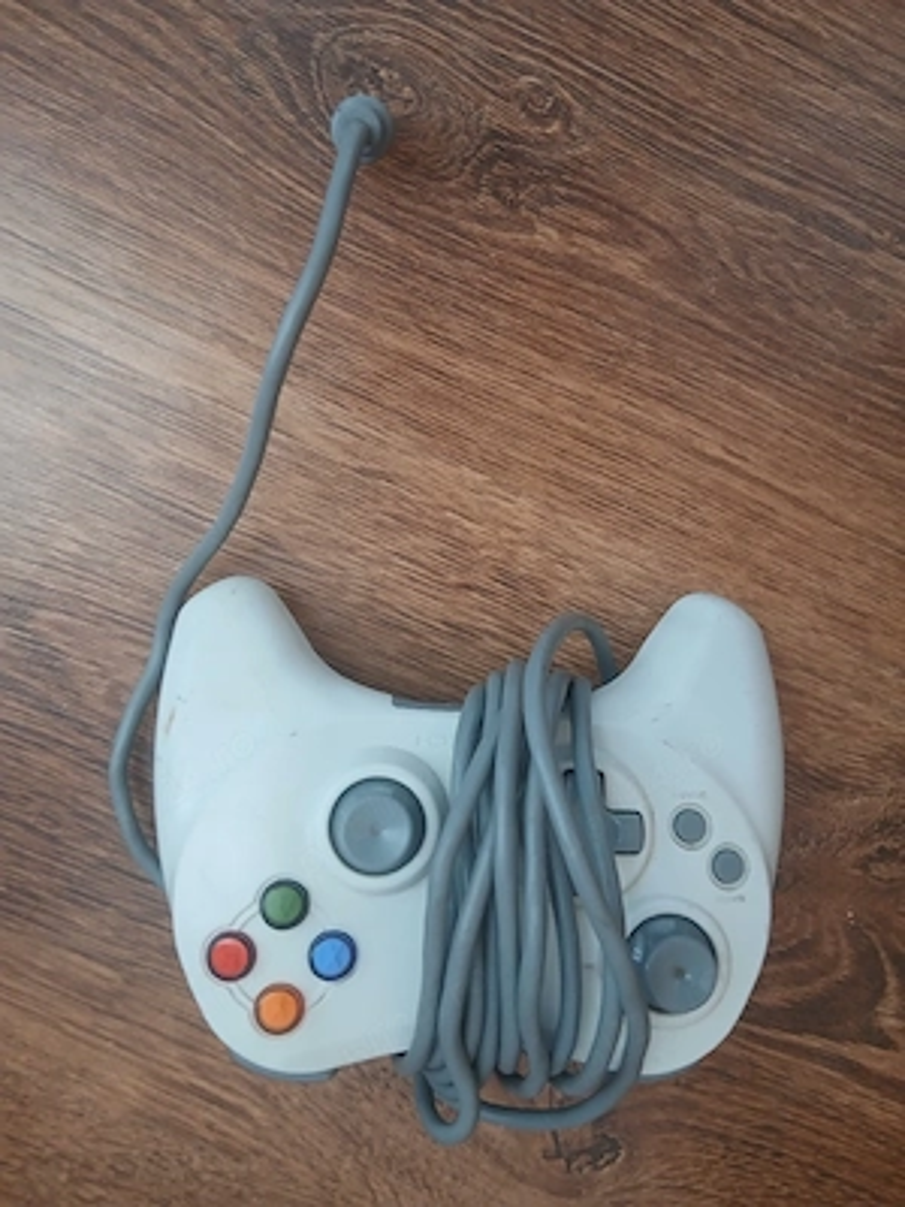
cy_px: 604
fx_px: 906
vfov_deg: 67.3
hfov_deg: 53.1
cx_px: 452
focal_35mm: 26
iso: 250
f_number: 1.8
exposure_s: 1/25.1
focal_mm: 3.98
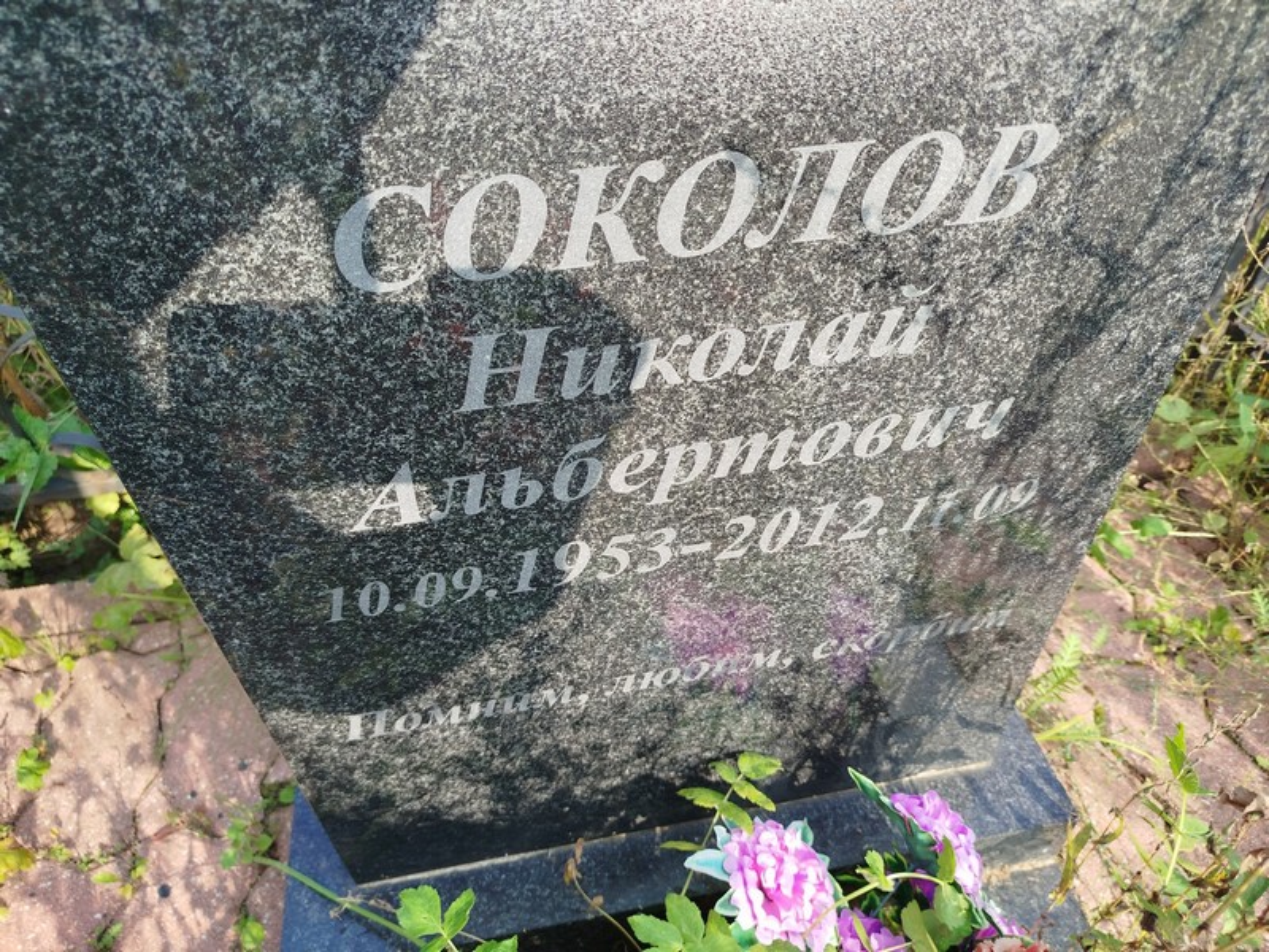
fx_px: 880
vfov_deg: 56.8
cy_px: 476
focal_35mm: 24
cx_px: 634
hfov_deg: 71.6
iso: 50
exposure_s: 1/212
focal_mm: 5.31
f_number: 1.7
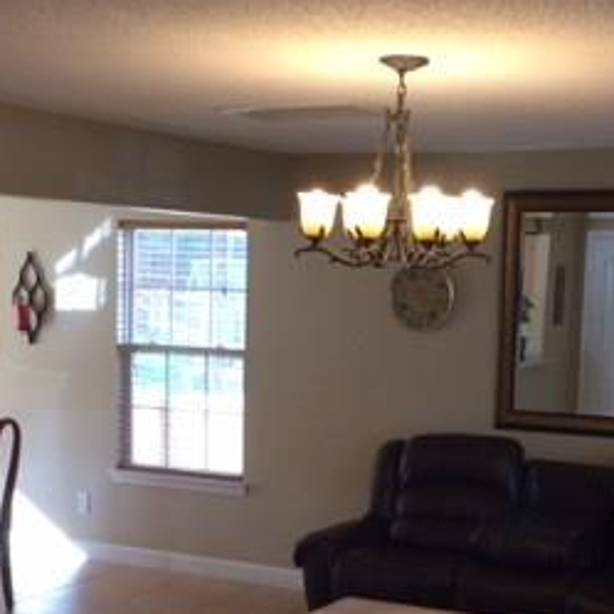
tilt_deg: -8.5
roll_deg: -1.4
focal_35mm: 66
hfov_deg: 26.1
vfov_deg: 25.7
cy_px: 488
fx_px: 1324
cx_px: 348
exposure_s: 1/60
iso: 40
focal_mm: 4.15
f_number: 2.2
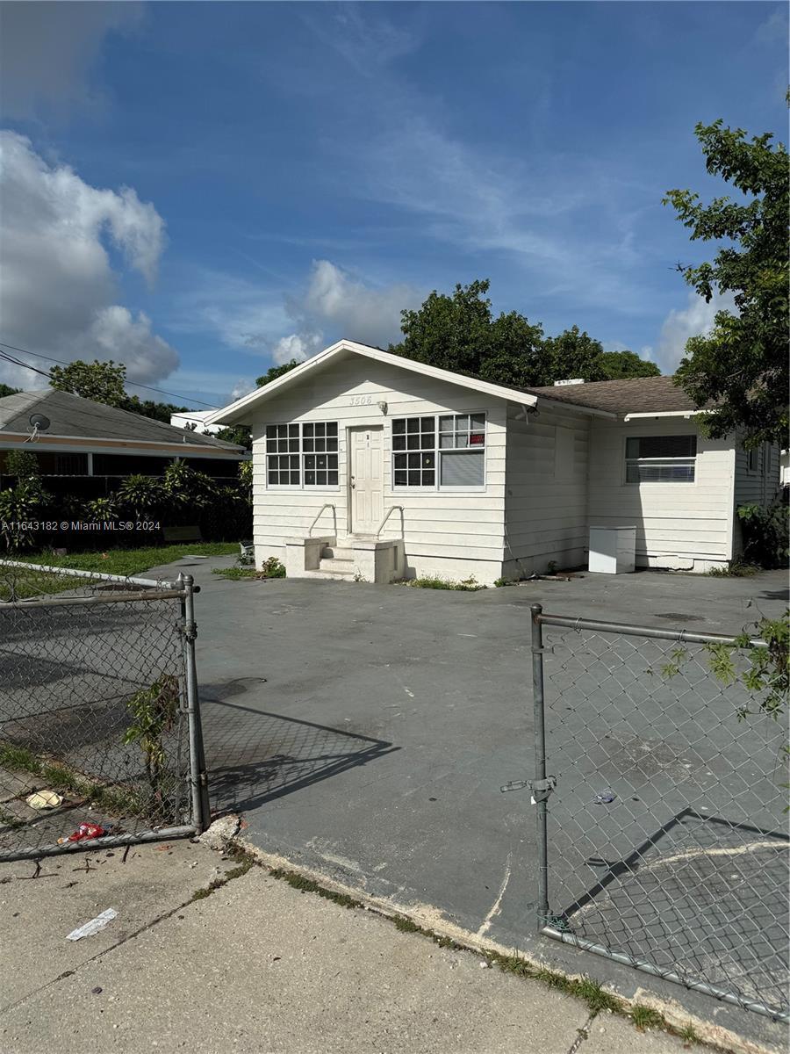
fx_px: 730
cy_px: 527
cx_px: 395
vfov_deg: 71.6
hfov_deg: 56.8
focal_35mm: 24
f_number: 1.78
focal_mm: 6.76
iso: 80
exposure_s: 1/10417
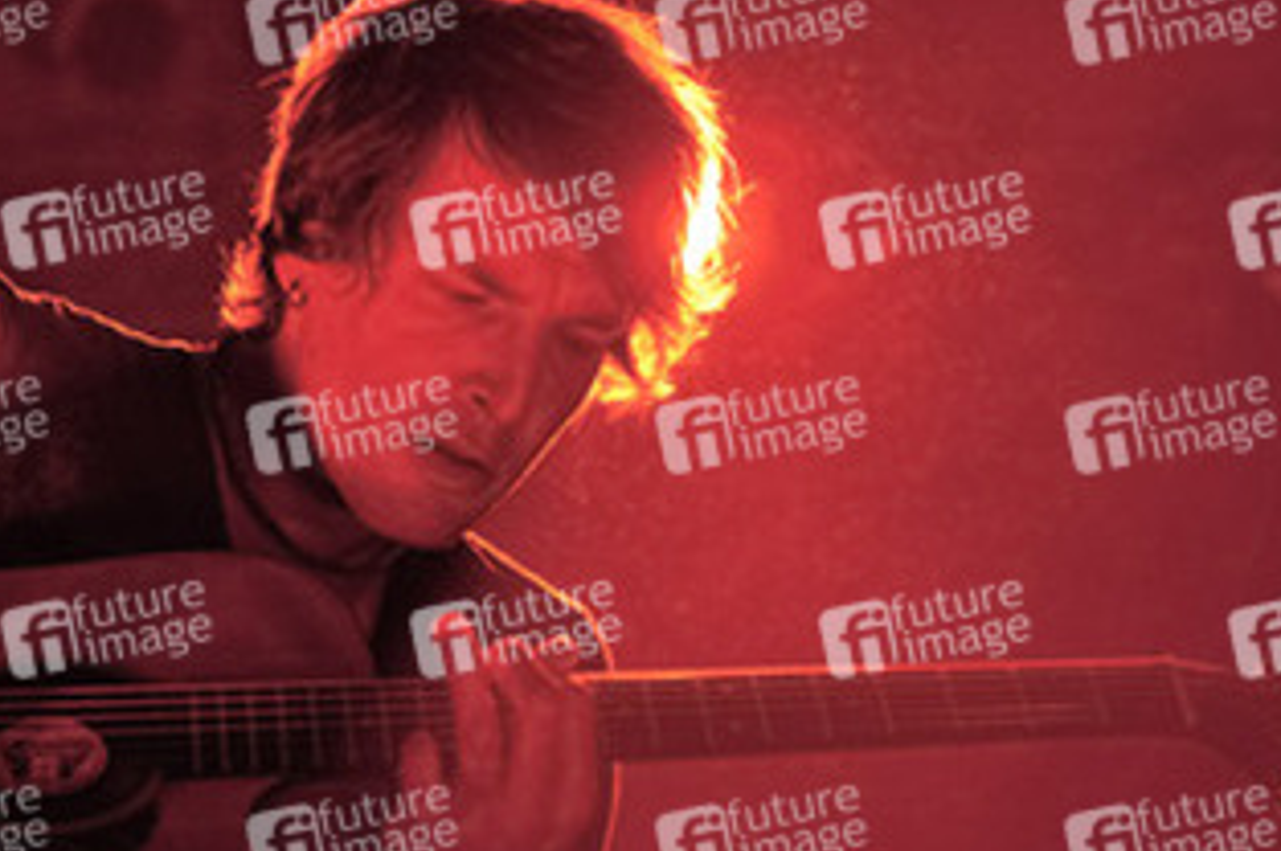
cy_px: 528
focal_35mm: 108
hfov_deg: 18.9
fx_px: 3839
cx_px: 407
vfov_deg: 12.6
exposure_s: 1/125
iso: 800
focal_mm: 50
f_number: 2.8
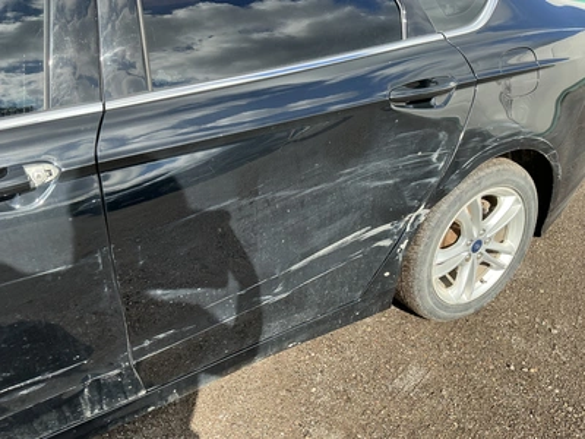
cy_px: 220
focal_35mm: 28
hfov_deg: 63.4
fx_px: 473
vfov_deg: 49.7
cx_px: 292
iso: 25
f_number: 1.8
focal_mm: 3
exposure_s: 1/562
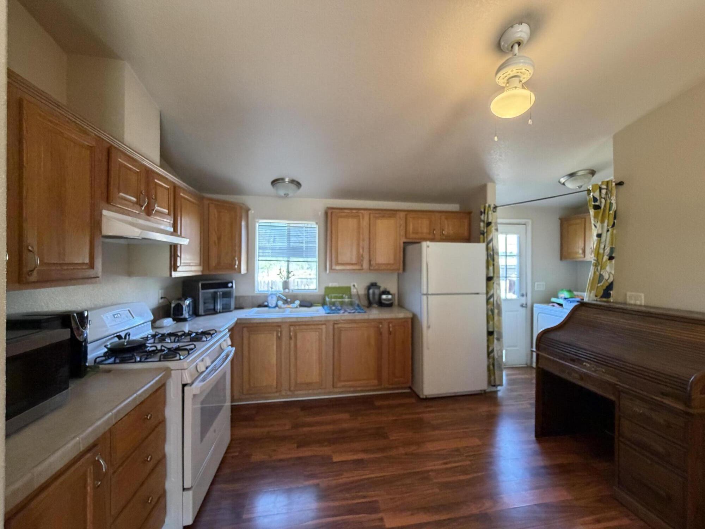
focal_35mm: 14
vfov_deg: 85.7
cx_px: 352
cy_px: 264
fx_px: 285
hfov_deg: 102.1
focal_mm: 2.22
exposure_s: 1/60
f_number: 2.2
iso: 400
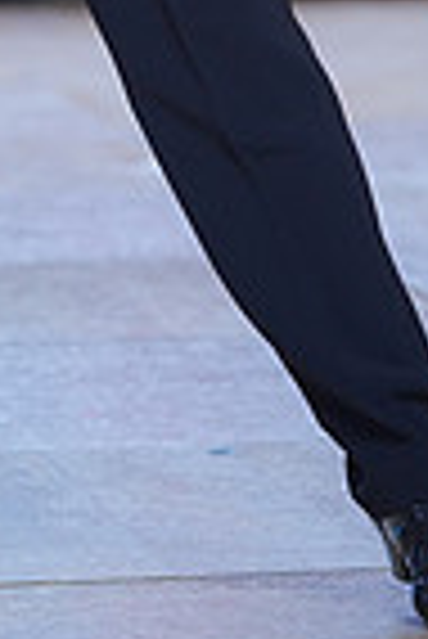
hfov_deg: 2.6
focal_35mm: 526
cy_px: -472
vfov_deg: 3.9
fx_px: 9357
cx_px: -336
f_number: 4
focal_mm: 129
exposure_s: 1/400
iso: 500
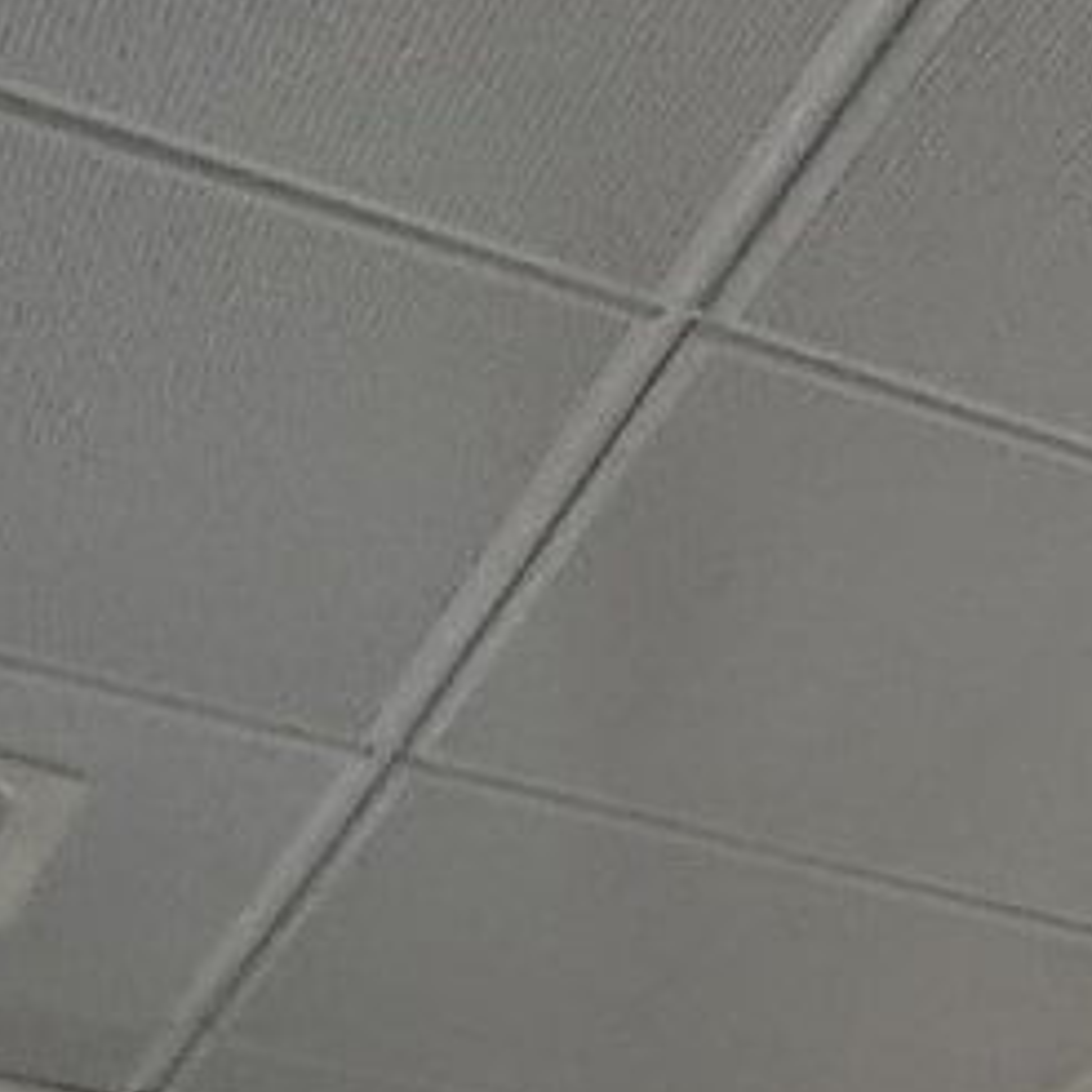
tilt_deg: -15.0
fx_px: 3676
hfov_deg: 15.1
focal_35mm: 103
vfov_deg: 10.7
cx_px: 1838
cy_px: 3391
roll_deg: -1.0
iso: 64
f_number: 2.2
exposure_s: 1/233
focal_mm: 2.22
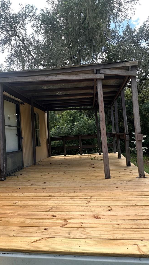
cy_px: 132
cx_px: 71
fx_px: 147
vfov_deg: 83.8
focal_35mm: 21
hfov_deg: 53.6
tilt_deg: +1.5
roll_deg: +3.7
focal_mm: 2.22
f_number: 2.2
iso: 40
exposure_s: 1/222
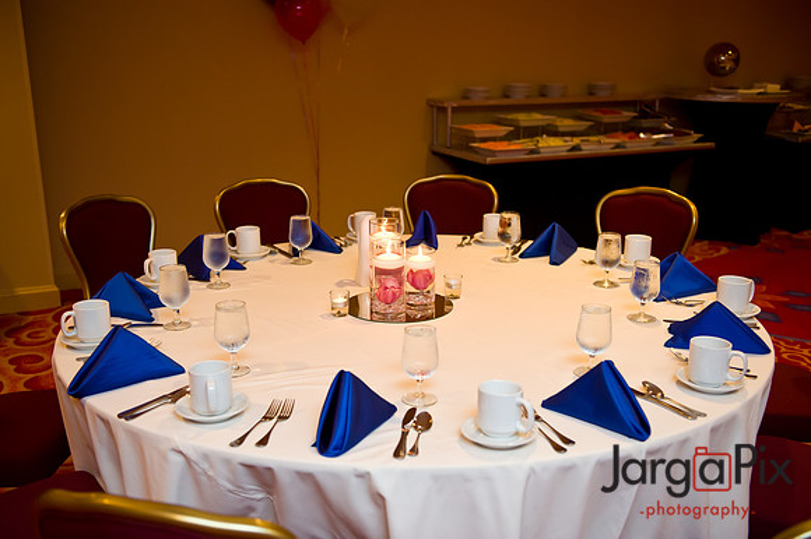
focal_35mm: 38
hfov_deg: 50.7
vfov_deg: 35.0
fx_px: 856
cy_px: 270
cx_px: 406
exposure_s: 1/125
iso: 1600
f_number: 3.2
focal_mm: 38
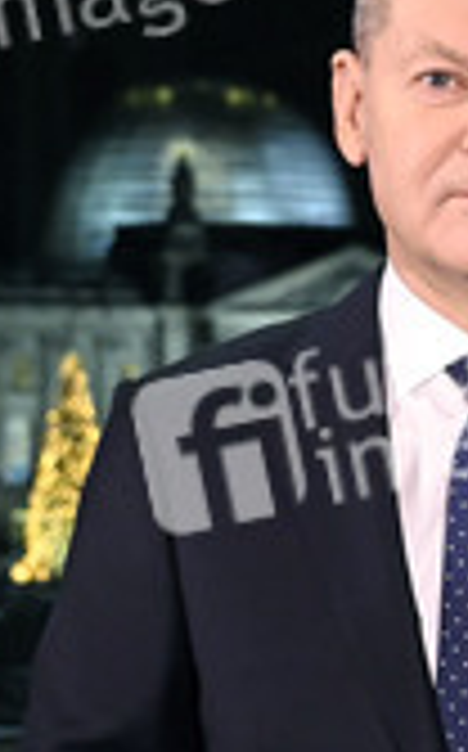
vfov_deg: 18.7
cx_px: 495
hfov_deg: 11.7
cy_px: 653
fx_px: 2251
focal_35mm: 110
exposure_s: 1/160
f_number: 5
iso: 8000
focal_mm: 45
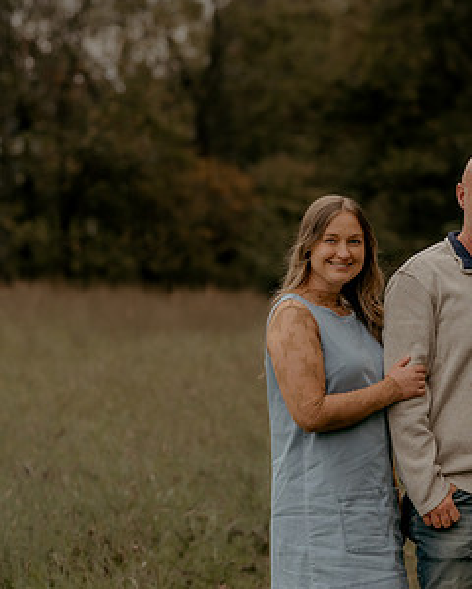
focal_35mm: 154
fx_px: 2689
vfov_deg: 12.5
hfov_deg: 9.9
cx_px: 507
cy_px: 359
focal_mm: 85
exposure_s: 1/640
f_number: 2.8
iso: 125
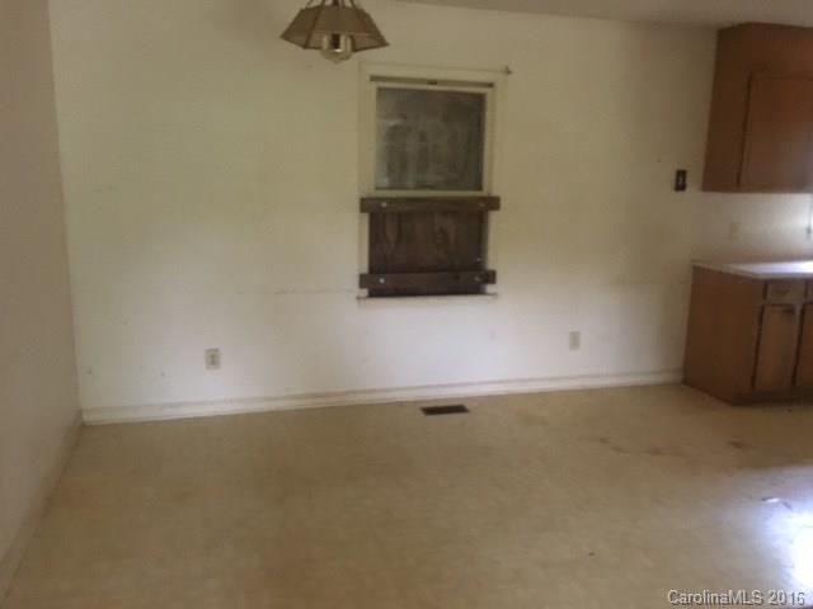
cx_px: 406
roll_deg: -1.8
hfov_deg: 61.7
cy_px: 304
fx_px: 681
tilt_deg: -11.7
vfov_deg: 48.2
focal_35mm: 29
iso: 250
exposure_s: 1/15
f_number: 2.2
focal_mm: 4.15
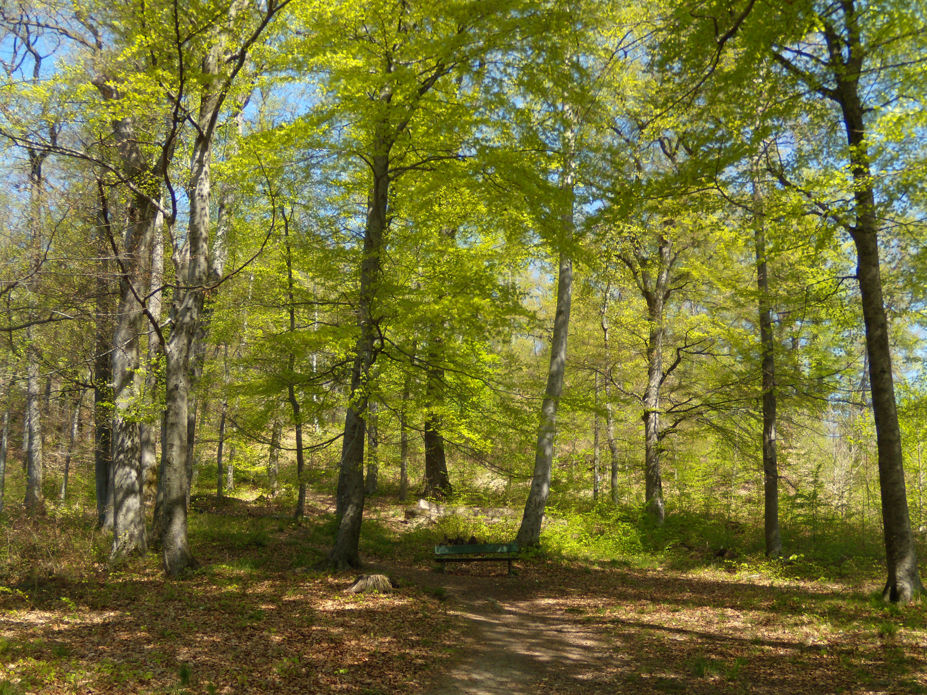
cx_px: 454
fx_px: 991
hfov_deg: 50.1
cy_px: 342
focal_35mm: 37
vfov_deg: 38.7
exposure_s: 1/250
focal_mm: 6.4
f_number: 3.6
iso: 80
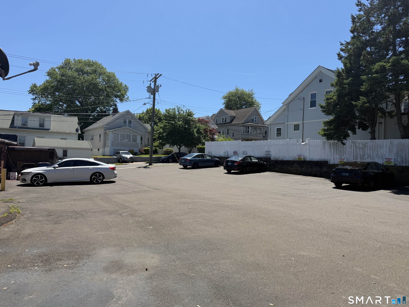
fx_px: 284
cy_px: 154
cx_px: 204
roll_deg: -2.0
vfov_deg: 56.8
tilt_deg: +0.9
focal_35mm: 24
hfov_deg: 71.6
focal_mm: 6.76
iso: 80
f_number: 1.78
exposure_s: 1/4405
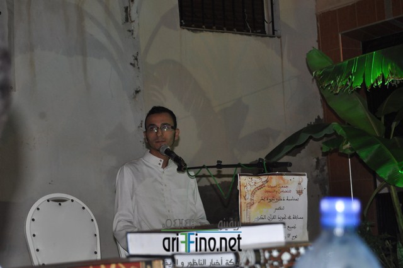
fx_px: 922
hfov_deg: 24.6
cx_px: 202
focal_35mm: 82
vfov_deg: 16.5
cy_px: 134
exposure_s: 1/60
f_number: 5.6
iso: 800
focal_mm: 55
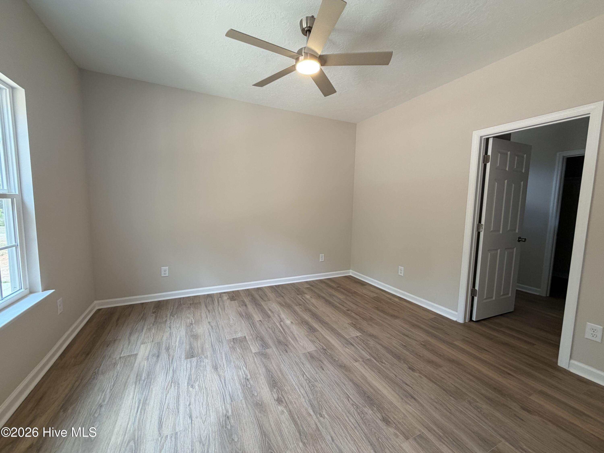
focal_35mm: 14
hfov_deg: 102.1
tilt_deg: -5.1
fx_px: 244
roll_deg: +0.1
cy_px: 226
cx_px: 302
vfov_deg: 85.7
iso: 80
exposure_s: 1/62
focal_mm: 2.22
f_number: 2.2
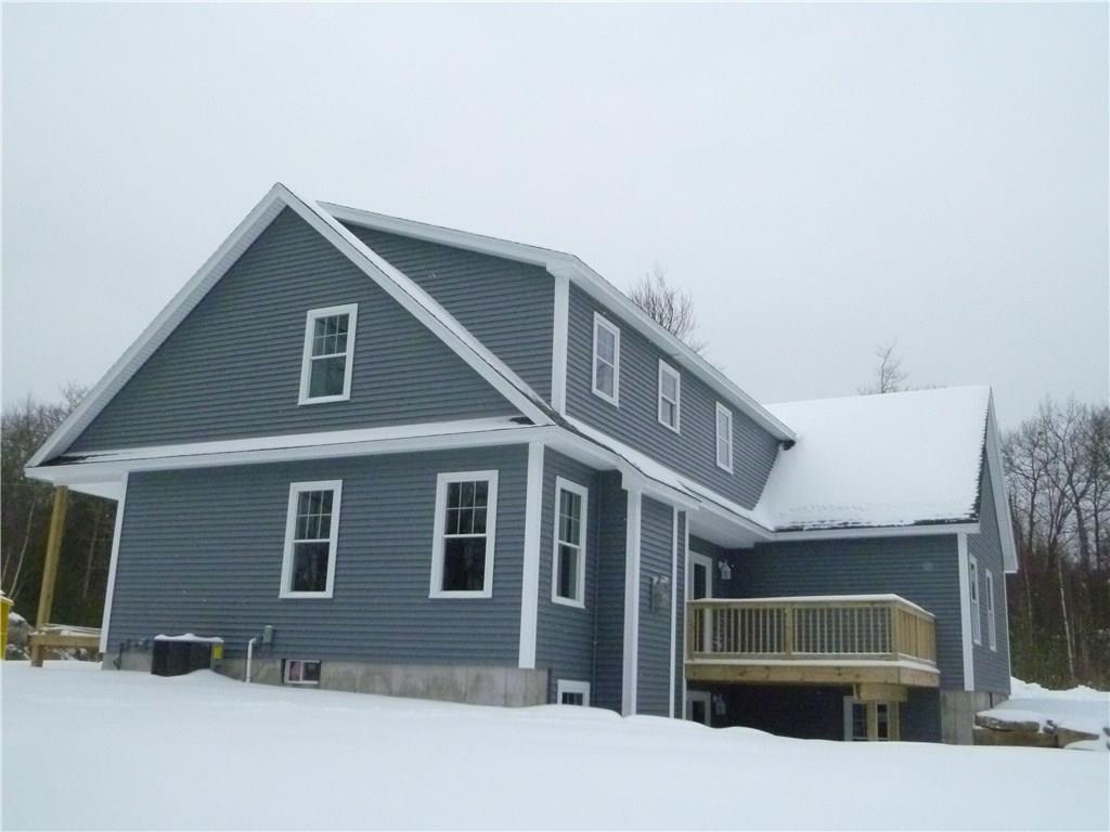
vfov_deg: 41.8
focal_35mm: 34
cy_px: 416
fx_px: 1090
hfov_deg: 54.0
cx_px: 555
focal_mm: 6.1
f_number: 11
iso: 800
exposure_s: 1/500
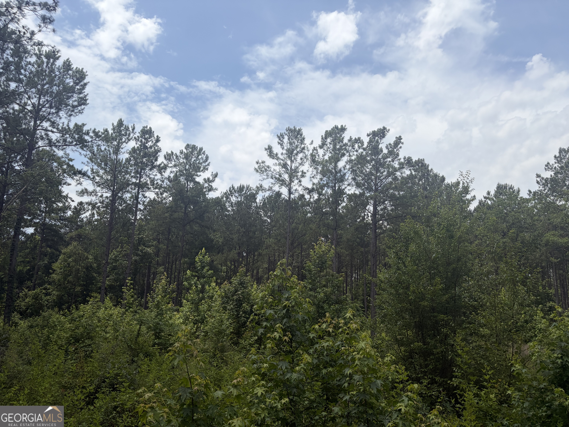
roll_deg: -2.0
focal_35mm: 26
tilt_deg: +12.8
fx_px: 427
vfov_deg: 53.1
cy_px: 214
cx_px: 284
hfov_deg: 67.3
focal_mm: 5.96
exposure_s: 1/5814
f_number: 1.6
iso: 50
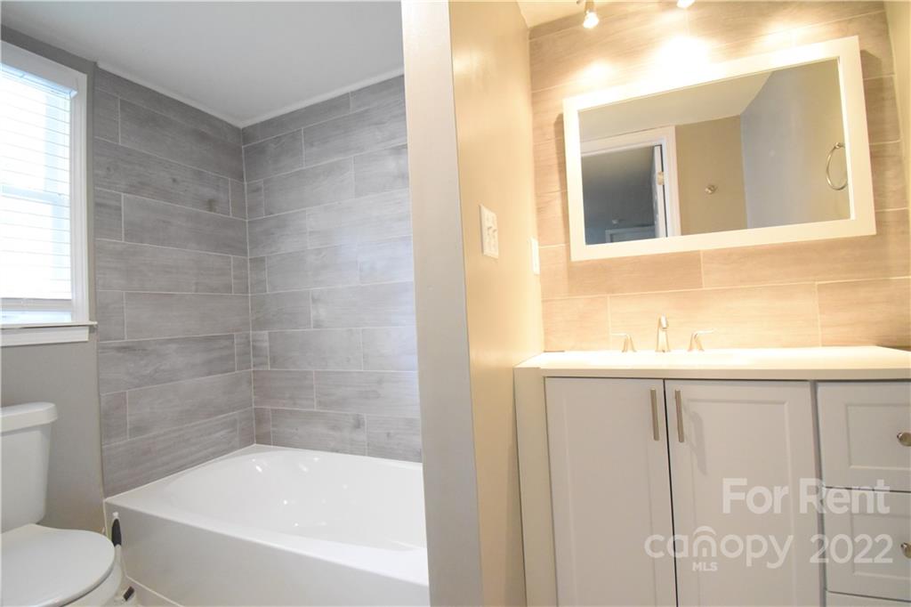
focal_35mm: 15
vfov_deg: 77.3
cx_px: 456
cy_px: 304
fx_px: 379
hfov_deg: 100.4
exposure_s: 1/125
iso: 5000
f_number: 4.5
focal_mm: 10
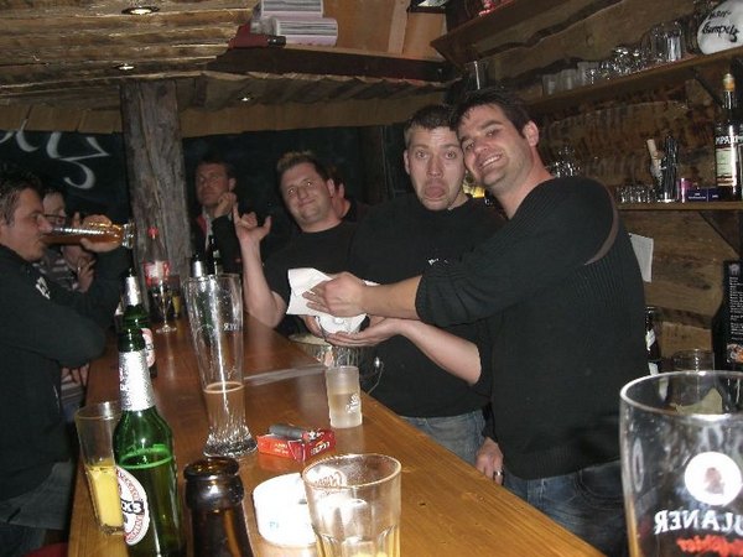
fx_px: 816
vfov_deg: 37.7
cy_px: 278
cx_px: 372
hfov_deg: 49.0
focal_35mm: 38
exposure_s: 1/60
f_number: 2.7
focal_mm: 6.2
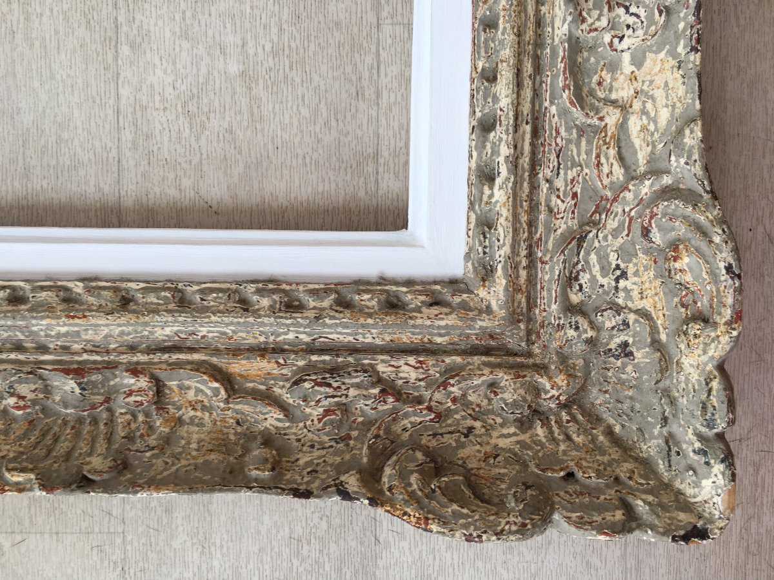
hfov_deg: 61.7
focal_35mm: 29
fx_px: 648
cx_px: 387
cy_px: 290
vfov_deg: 48.2
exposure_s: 1/50
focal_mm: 4.15
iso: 25
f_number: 2.2
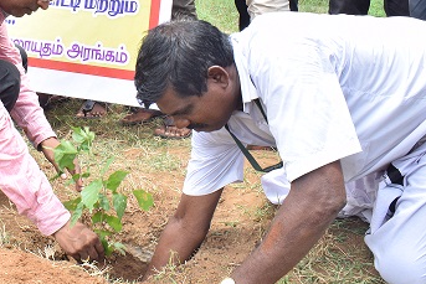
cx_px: 58
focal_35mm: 59
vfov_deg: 22.3
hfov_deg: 32.5
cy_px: 10
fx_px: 698
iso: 400
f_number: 13
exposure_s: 1/100
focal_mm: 18
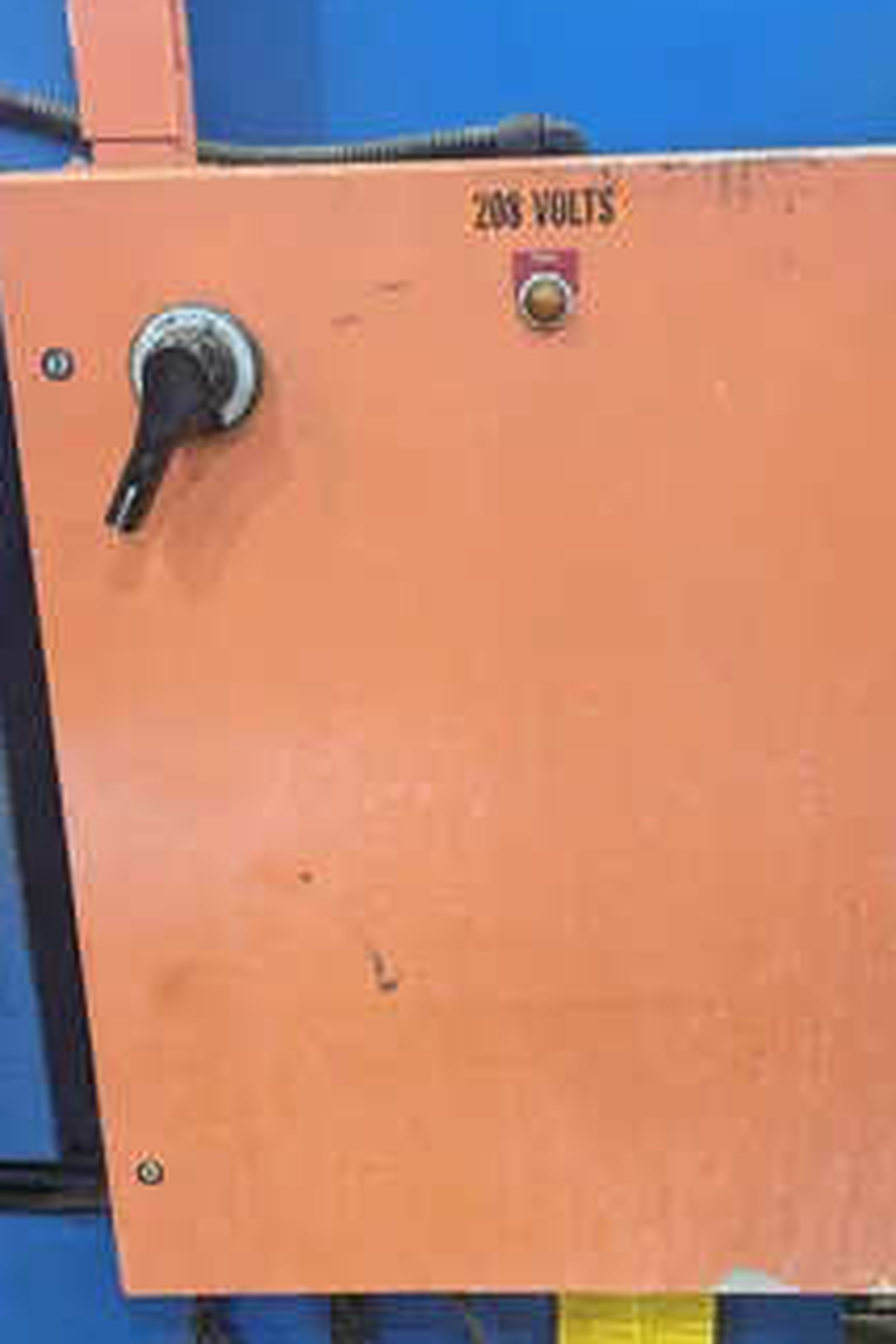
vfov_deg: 54.4
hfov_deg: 37.7
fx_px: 1307
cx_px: 523
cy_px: 615
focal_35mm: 35
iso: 410
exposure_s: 1/120
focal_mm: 4.38
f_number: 1.73
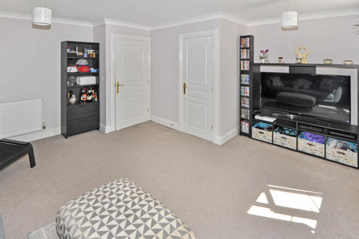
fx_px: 149
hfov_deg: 100.4
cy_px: 120
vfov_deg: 77.2
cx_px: 180
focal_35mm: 15
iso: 280
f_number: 5.6
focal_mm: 10
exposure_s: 1/125
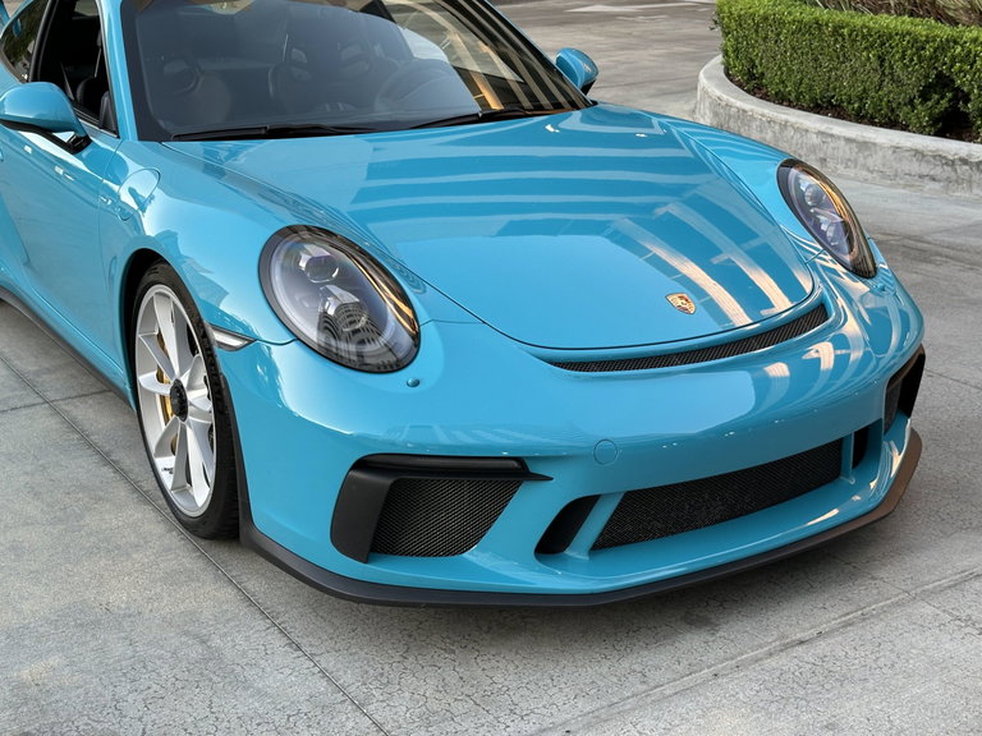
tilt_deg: -19.9
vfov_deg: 30.3
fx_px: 1362
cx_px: 491
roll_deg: +0.0
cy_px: 368
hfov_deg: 39.7
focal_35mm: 48
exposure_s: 1/120
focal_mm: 6.86
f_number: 1.78
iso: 100
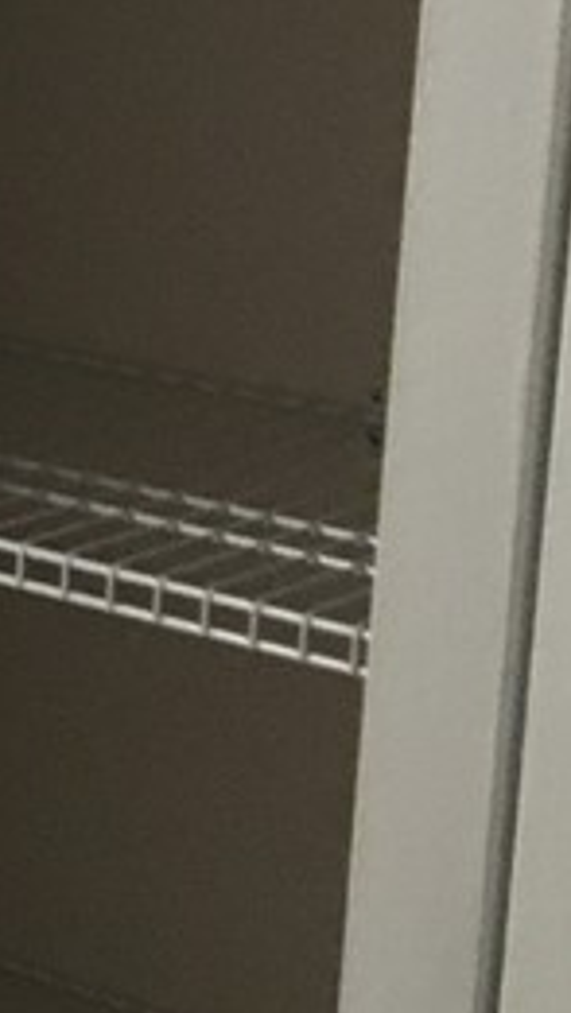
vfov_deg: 17.1
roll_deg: -0.7
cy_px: 179
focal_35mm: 124
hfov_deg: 8.2
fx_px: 3334
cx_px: -1216
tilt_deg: -8.5
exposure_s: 1/30
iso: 160
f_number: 2.2
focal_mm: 4.15
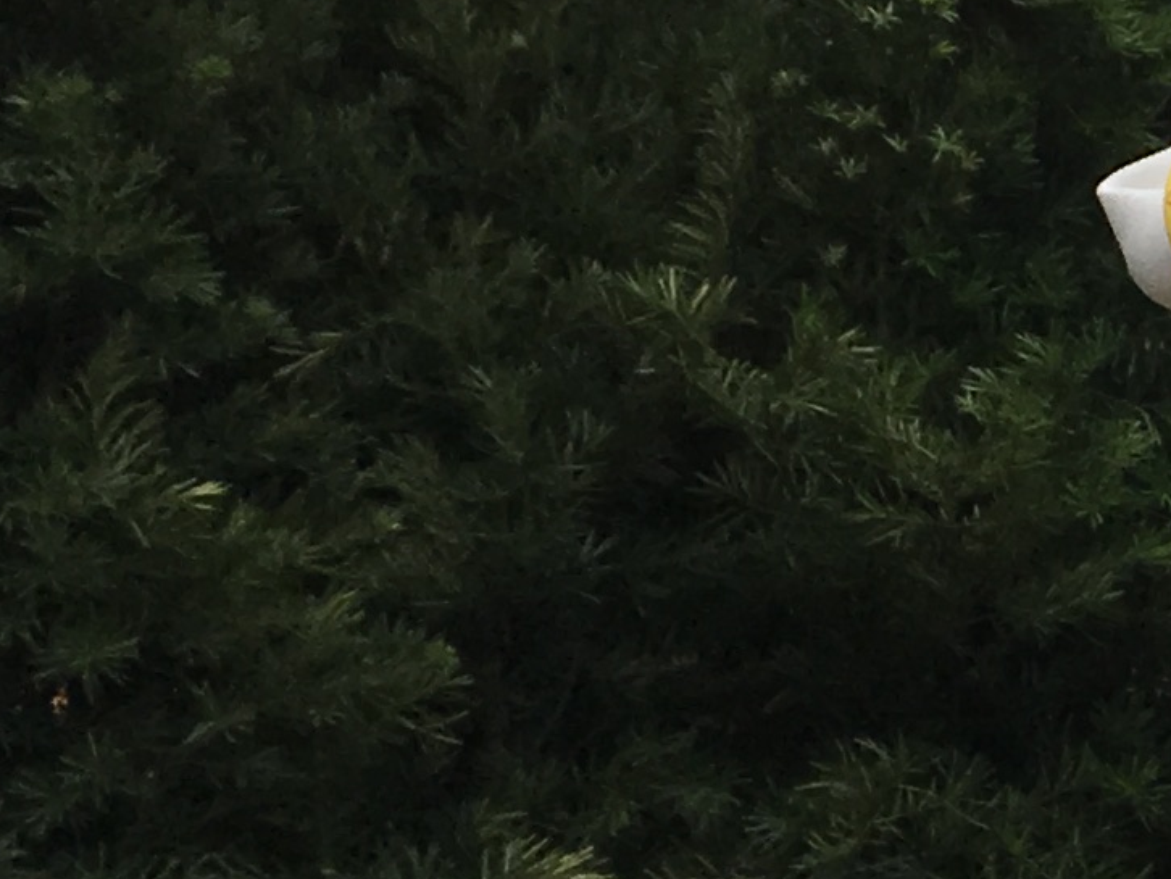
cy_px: 231
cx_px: 2942
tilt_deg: -9.4
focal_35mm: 161
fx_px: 5448
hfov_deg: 10.4
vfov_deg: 9.2
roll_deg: -0.9
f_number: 2.2
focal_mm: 4.15
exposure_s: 1/1748
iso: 25
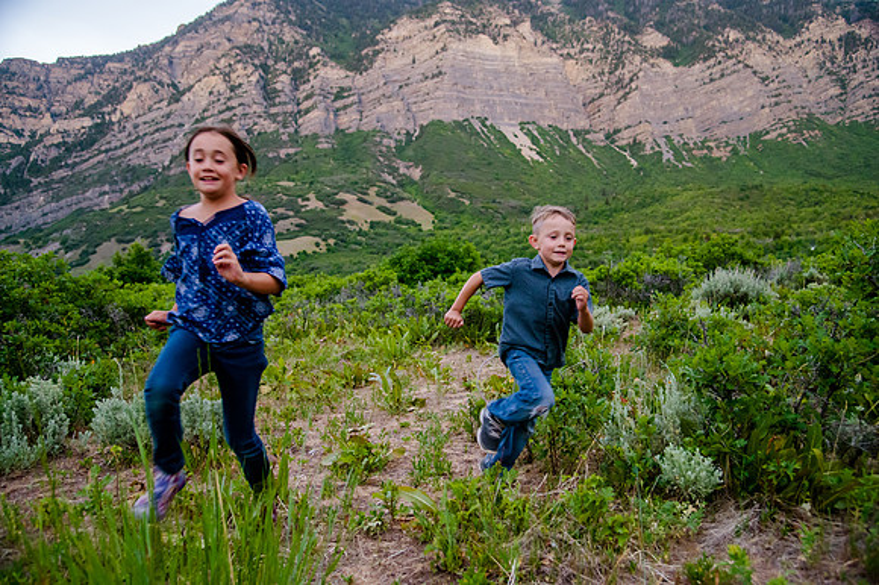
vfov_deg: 42.3
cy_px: 292
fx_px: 756
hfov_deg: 60.3
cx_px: 440
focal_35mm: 31
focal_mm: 31
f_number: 4
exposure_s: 1/250
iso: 3200
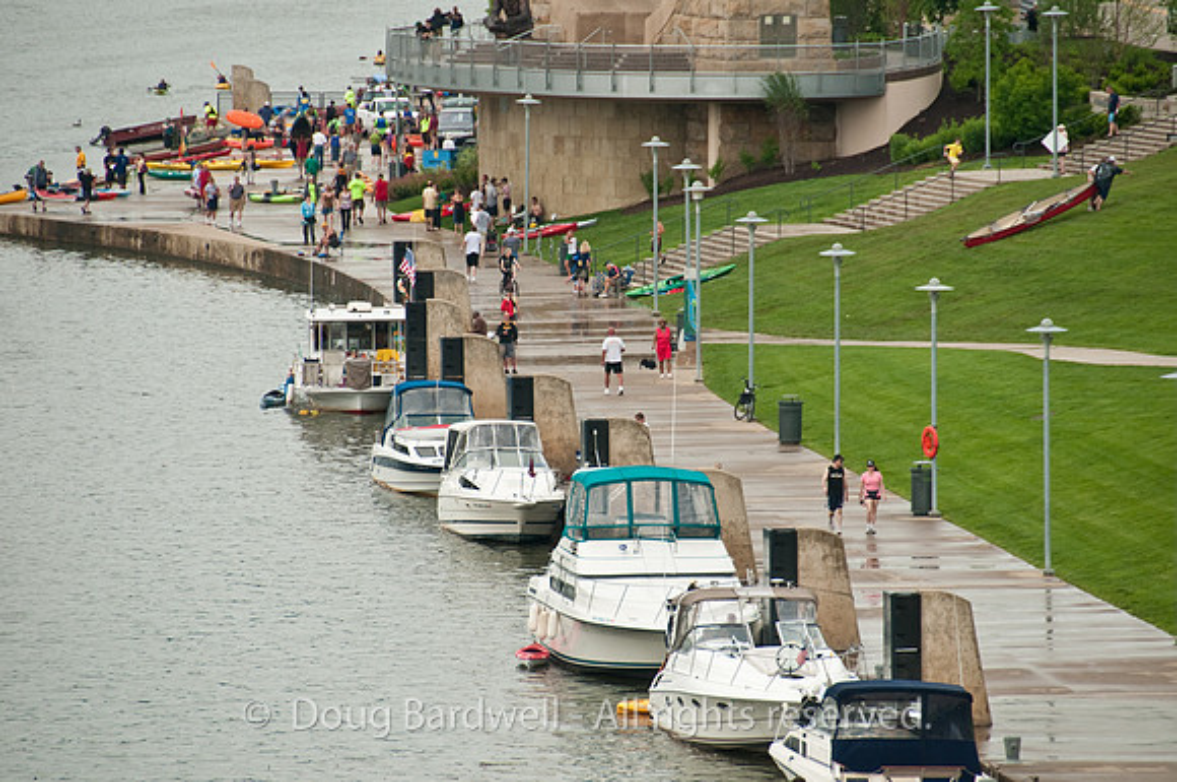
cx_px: 588
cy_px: 391
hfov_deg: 6.9
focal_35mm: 300
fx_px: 9795
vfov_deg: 4.6
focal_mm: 200
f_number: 5.6
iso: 200
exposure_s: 1/320
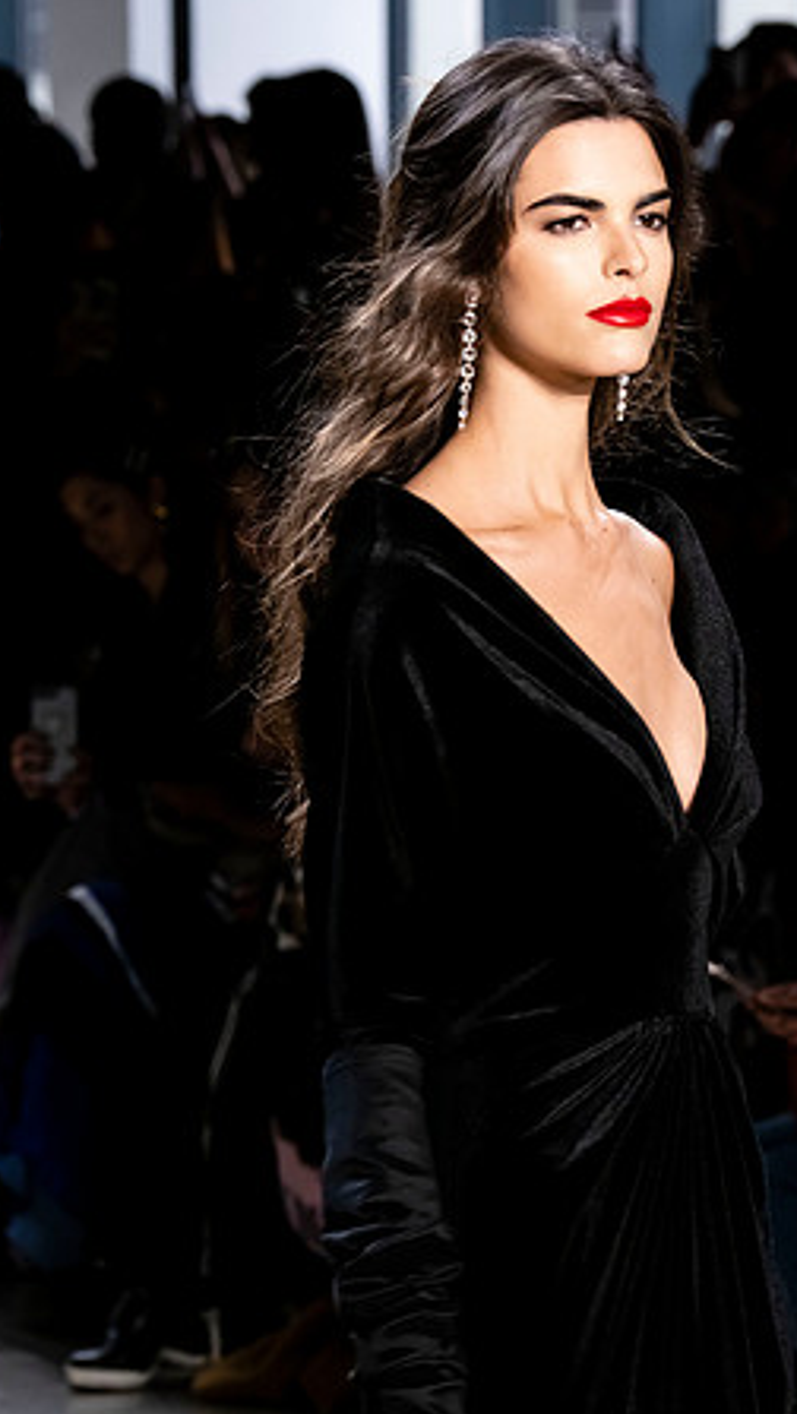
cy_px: 709
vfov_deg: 9.8
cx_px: 511
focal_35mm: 219
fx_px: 8214
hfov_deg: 5.6
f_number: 5.6
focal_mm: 100
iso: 1600
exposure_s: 1/250
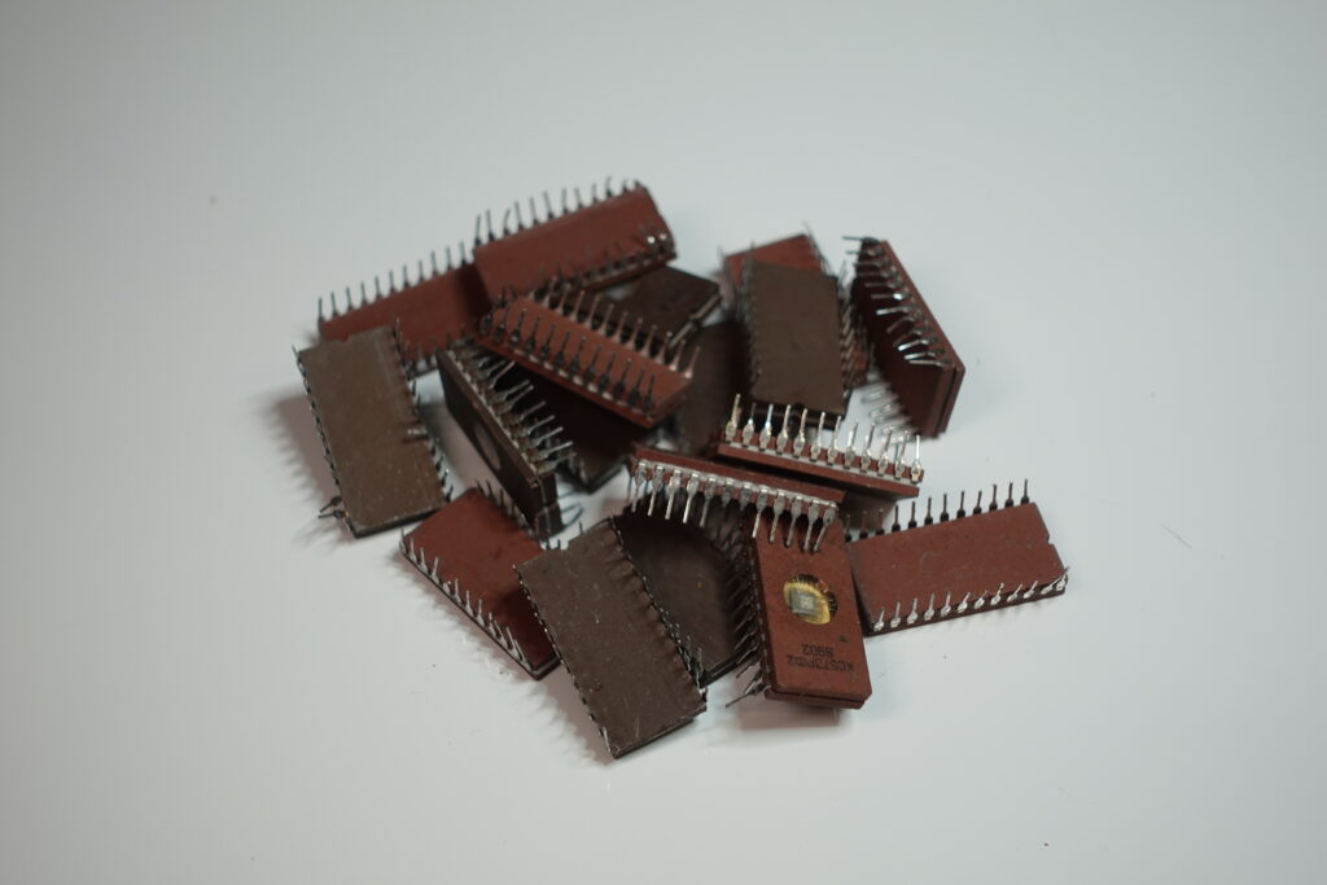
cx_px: 664
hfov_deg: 30.5
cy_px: 442
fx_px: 2433
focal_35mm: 66
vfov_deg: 20.6
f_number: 3.2
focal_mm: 24.36
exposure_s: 1/80
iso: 125
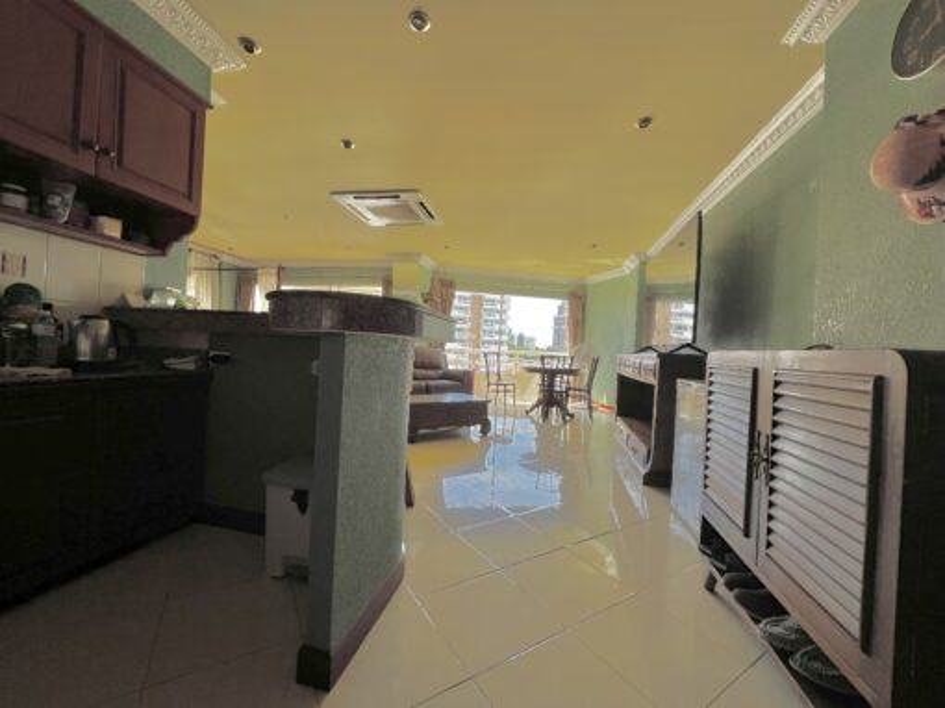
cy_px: 354
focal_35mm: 13
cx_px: 472
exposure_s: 1/177
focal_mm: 1.57
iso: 32
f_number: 1.8
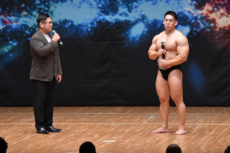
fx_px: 1628
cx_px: 115
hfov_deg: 8.1
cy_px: 76
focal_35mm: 255
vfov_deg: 5.4
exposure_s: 1/400
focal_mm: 170
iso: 6400
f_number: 5.6
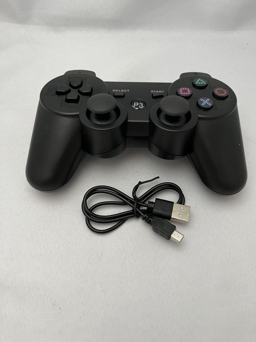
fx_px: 256
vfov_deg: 67.3
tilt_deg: -63.1
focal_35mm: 26
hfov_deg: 53.1
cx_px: 128
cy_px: 171
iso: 125
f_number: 1.6
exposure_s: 1/50
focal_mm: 5.1
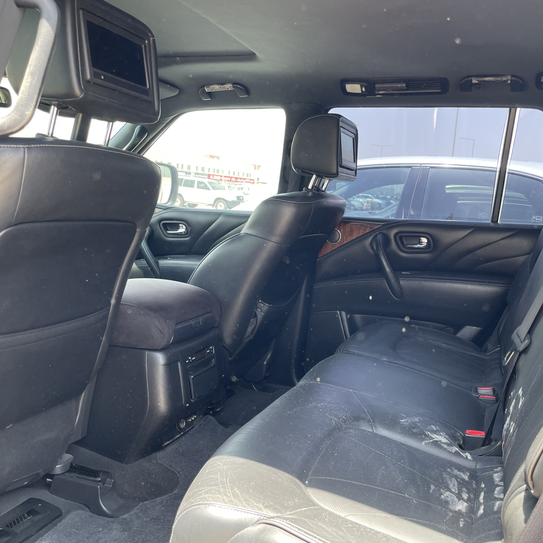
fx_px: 550
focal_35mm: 31
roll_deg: -4.5
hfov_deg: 52.3
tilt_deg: -7.3
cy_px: 271
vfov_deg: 52.5
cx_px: 314
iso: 40
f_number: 1.6
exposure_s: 1/121
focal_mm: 4.2
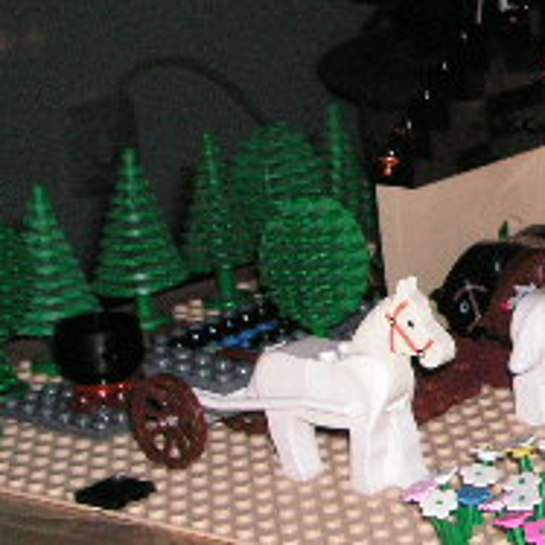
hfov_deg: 14.2
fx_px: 2048
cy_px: 201
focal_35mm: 115
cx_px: 810
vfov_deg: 15.1
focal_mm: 6.3
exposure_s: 1/45
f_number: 3.3
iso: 160
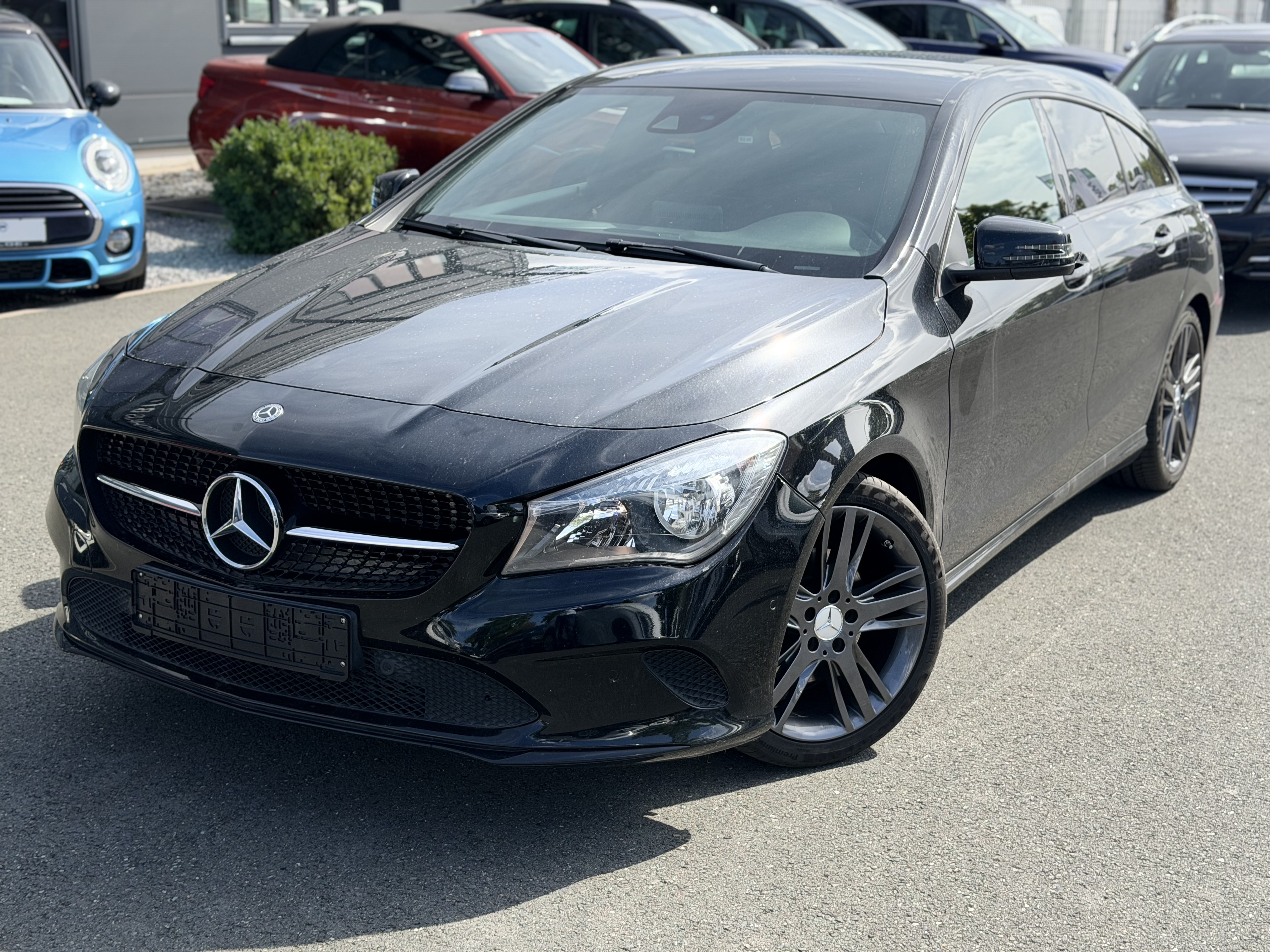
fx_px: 1761
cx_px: 635
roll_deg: +0.0
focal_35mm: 48
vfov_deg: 30.3
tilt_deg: -15.2
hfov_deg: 39.7
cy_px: 476
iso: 64
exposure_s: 1/2494
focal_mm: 6.76
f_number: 1.78
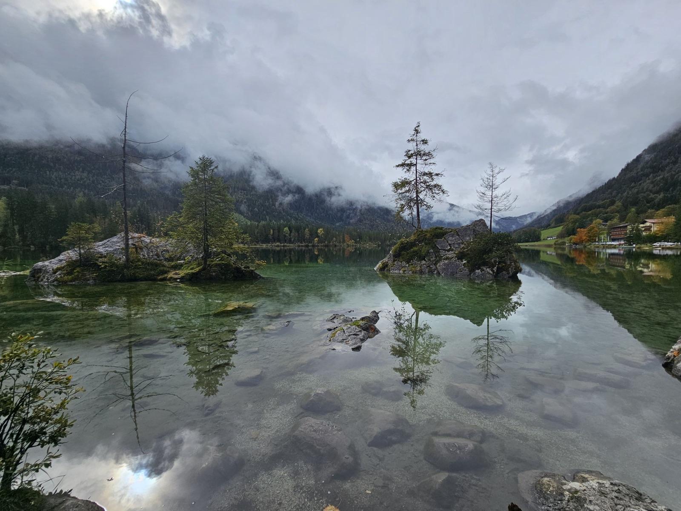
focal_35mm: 13
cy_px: 256
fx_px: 256
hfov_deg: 106.2
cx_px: 340
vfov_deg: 89.9
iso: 50
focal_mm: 2.2
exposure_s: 1/2775
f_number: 2.2
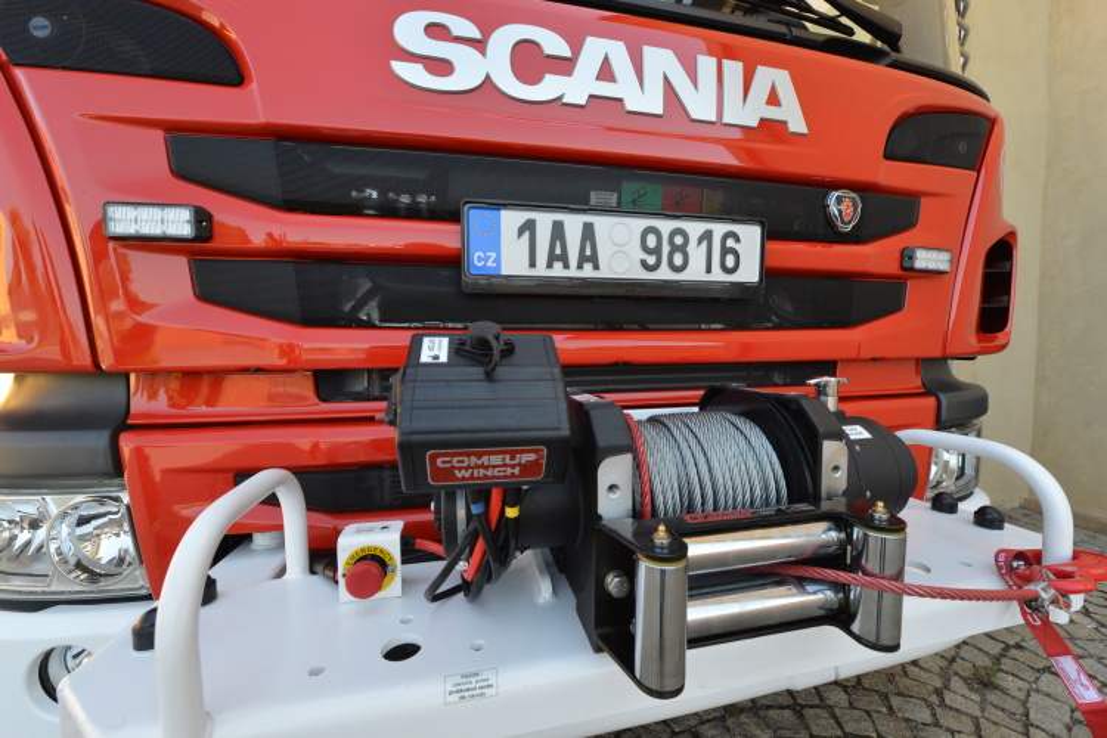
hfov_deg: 104.3
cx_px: 554
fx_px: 430
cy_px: 369
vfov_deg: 81.2
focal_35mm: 14
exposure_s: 1/320
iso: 1250
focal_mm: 14
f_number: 9
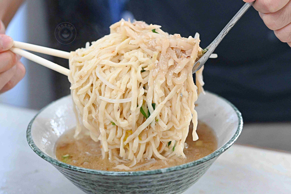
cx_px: 146
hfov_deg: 27.0
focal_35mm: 75
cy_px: 97
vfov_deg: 18.2
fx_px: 606
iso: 4500
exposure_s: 1/250
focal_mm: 50
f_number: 3.2
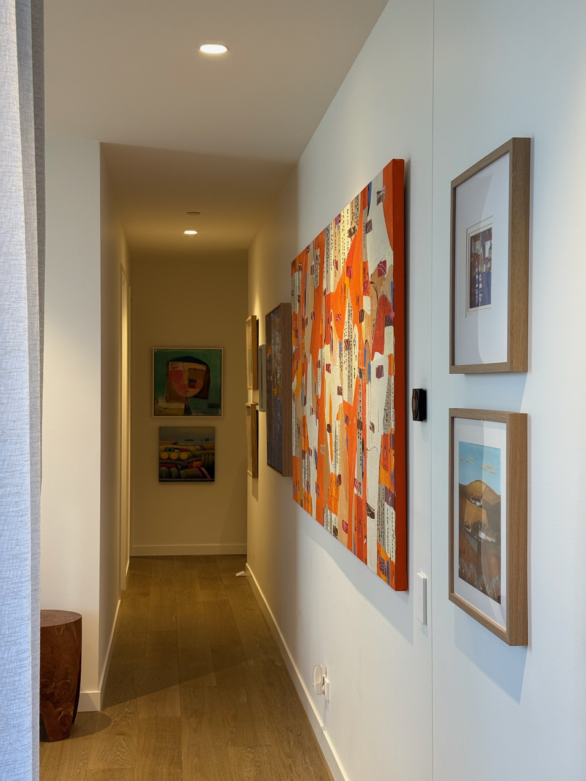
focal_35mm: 48
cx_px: 293
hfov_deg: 30.3
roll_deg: -0.6
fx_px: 1083
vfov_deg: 39.7
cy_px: 390
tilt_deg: +0.4
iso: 100
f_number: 1.78
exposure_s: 1/50
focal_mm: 6.76
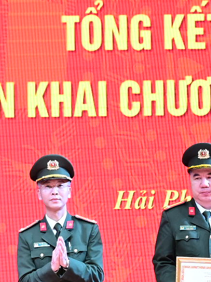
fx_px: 1667
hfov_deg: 7.2
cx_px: 81
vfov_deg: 9.6
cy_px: 199
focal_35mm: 205
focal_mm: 41
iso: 1600
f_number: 4
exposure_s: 1/160
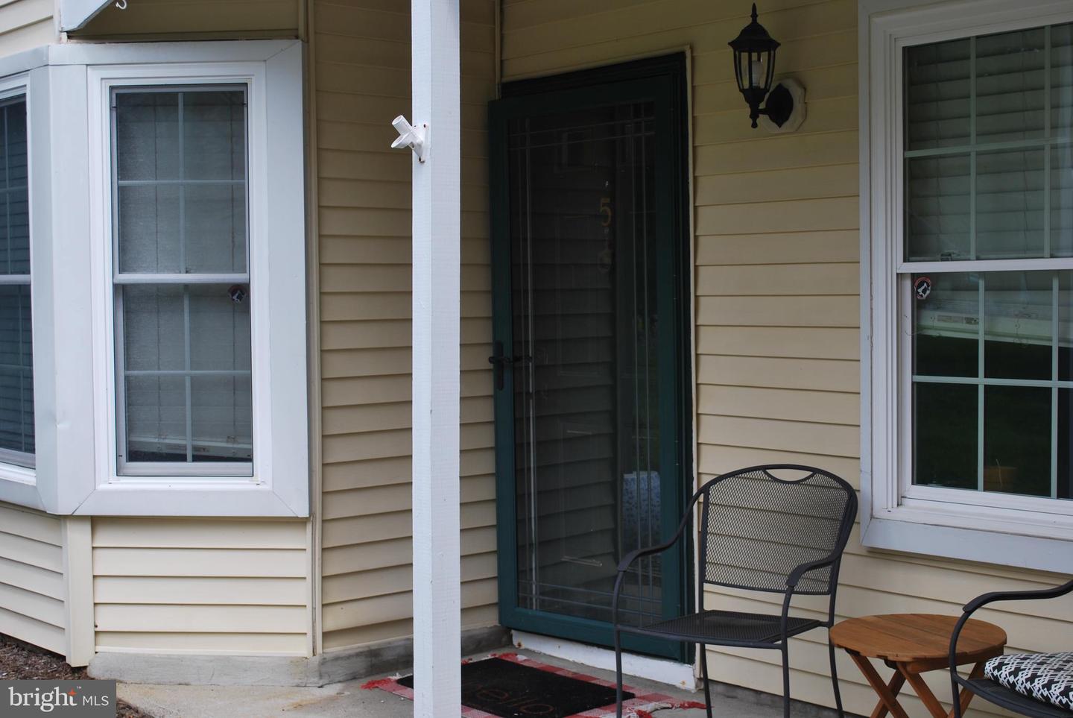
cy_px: 359
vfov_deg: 25.1
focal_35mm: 54
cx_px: 536
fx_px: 1611
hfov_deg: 36.8
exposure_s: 1/160
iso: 100
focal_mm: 36
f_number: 6.3
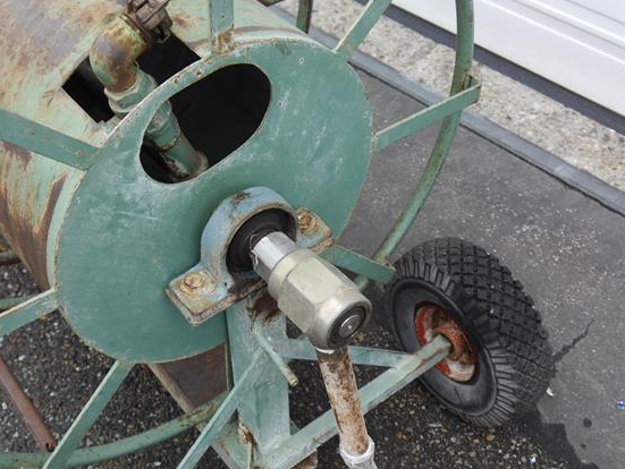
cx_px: 280
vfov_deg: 28.6
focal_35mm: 51
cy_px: 219
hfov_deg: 37.4
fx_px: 921
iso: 160
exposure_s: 1/160
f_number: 5.6
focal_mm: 22
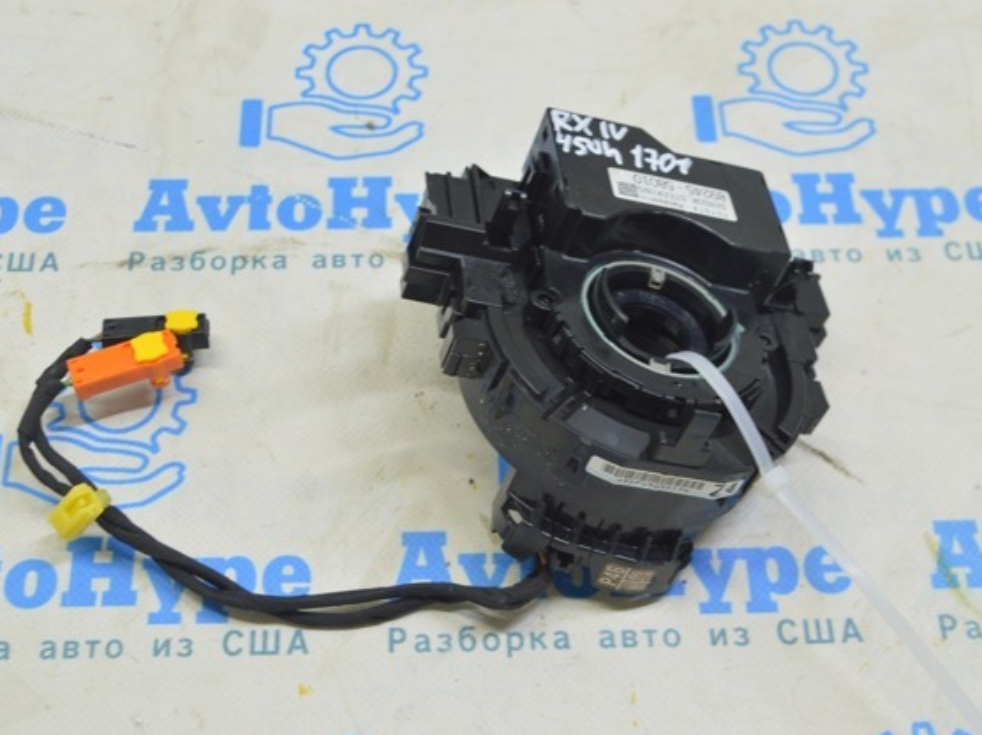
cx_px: 462
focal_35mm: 53
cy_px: 373
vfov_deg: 27.5
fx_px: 1503
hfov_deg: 36.2
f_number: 5.6
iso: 400
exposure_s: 1/20
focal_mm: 32
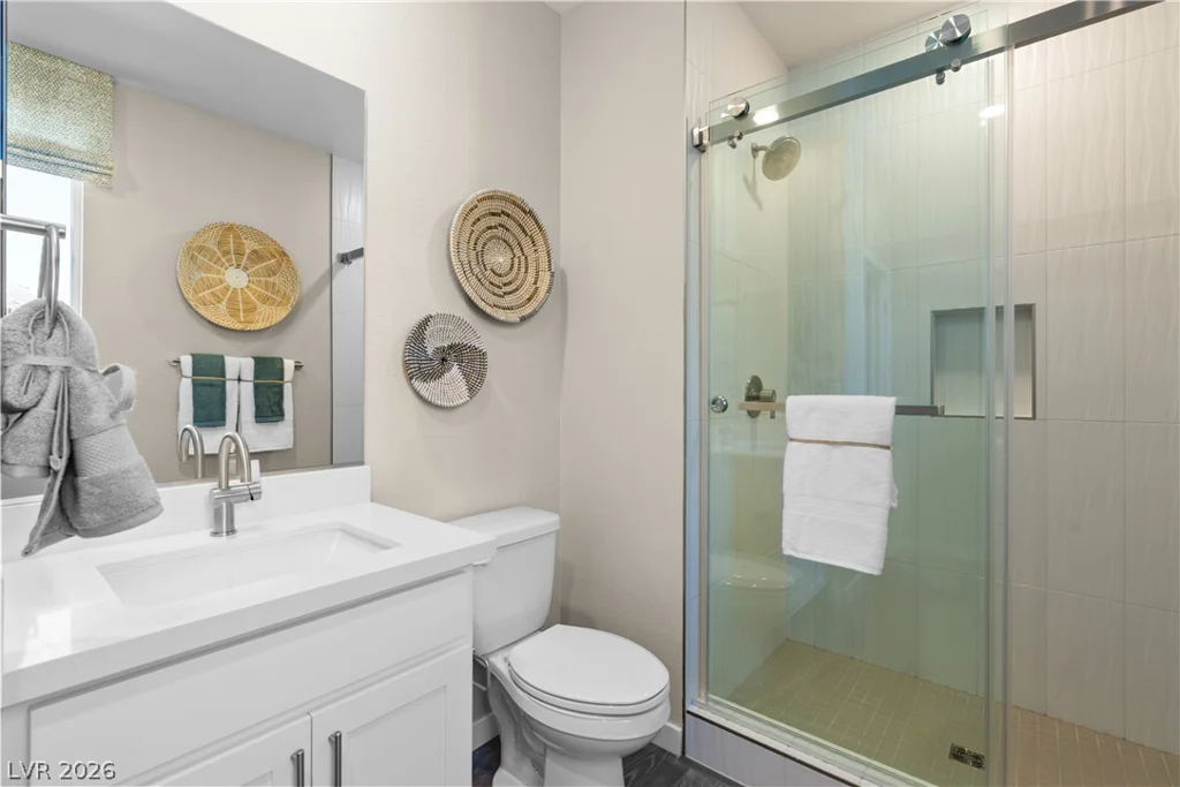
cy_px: 394
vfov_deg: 73.8
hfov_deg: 96.7
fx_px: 524
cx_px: 590
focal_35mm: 16
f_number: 8
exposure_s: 1/3
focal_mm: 16
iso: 200
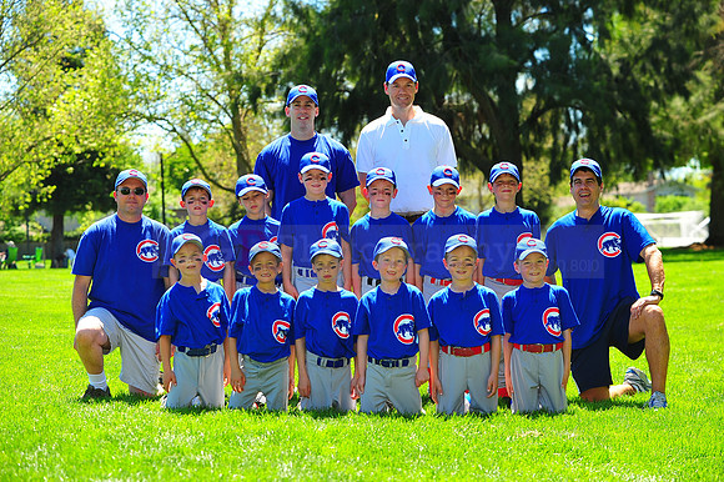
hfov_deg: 20.4
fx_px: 2010
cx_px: 362
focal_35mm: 100
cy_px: 241
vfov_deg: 13.7
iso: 200
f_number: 5
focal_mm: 100
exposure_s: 1/400
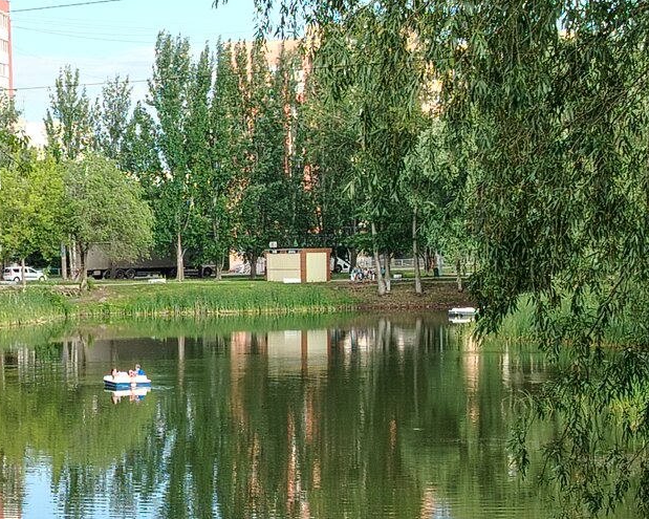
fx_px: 1940
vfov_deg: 15.2
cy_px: 353
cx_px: 143
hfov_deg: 18.8
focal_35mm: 101
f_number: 1.75
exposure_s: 1/272
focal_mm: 5.25
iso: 100
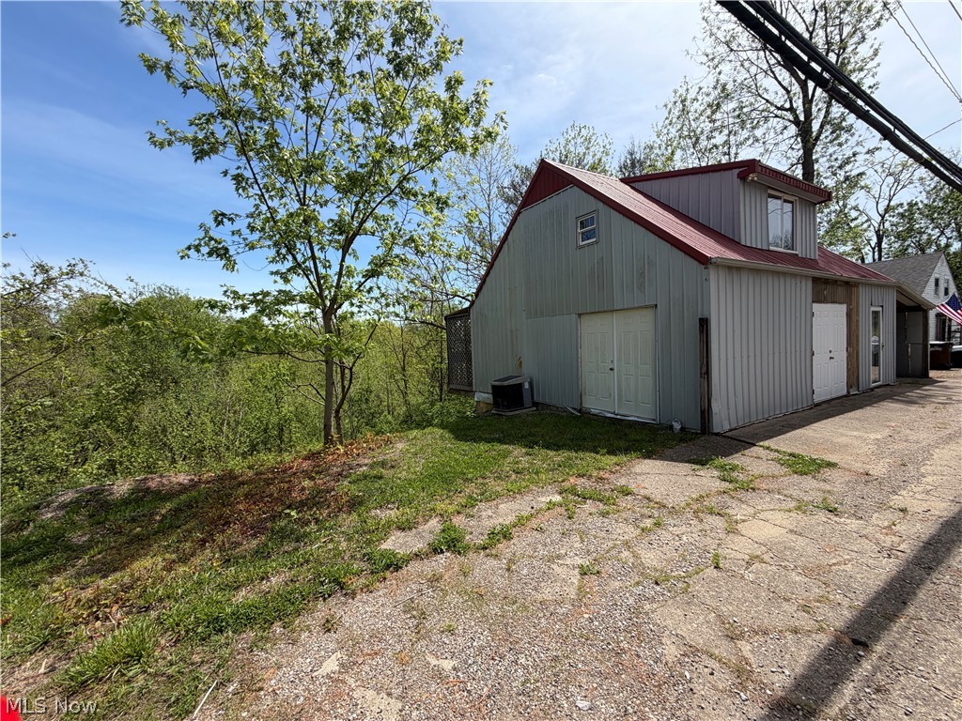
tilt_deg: -4.4
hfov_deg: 102.1
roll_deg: +0.9
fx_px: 389
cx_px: 481
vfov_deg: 85.7
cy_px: 360
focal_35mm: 14
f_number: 2.2
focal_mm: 2.22
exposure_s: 1/770
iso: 25
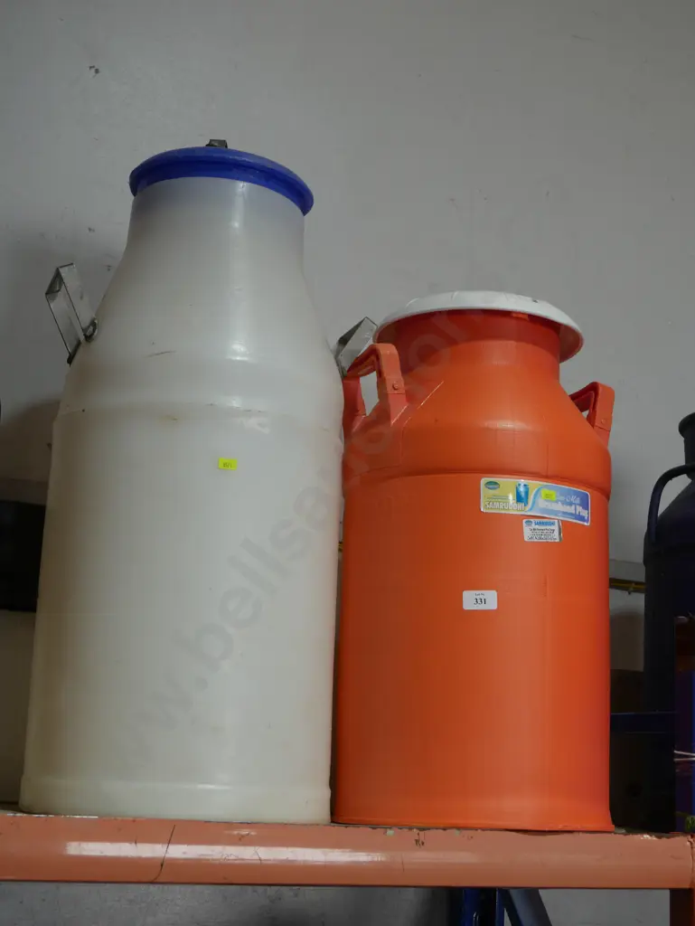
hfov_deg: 29.1
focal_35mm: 50
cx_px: 348
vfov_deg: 38.2
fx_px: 1337
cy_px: 463
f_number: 5.3
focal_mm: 25
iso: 200
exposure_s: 1/60
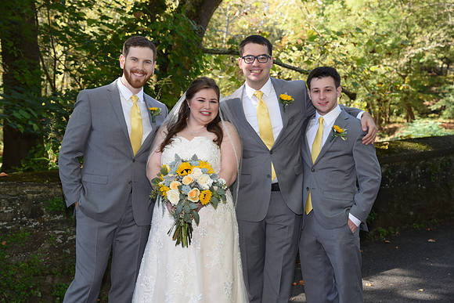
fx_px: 820
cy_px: 152
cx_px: 227
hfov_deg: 31.0
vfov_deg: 20.9
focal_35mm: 65
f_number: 6.3
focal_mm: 65
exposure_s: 1/200
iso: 640
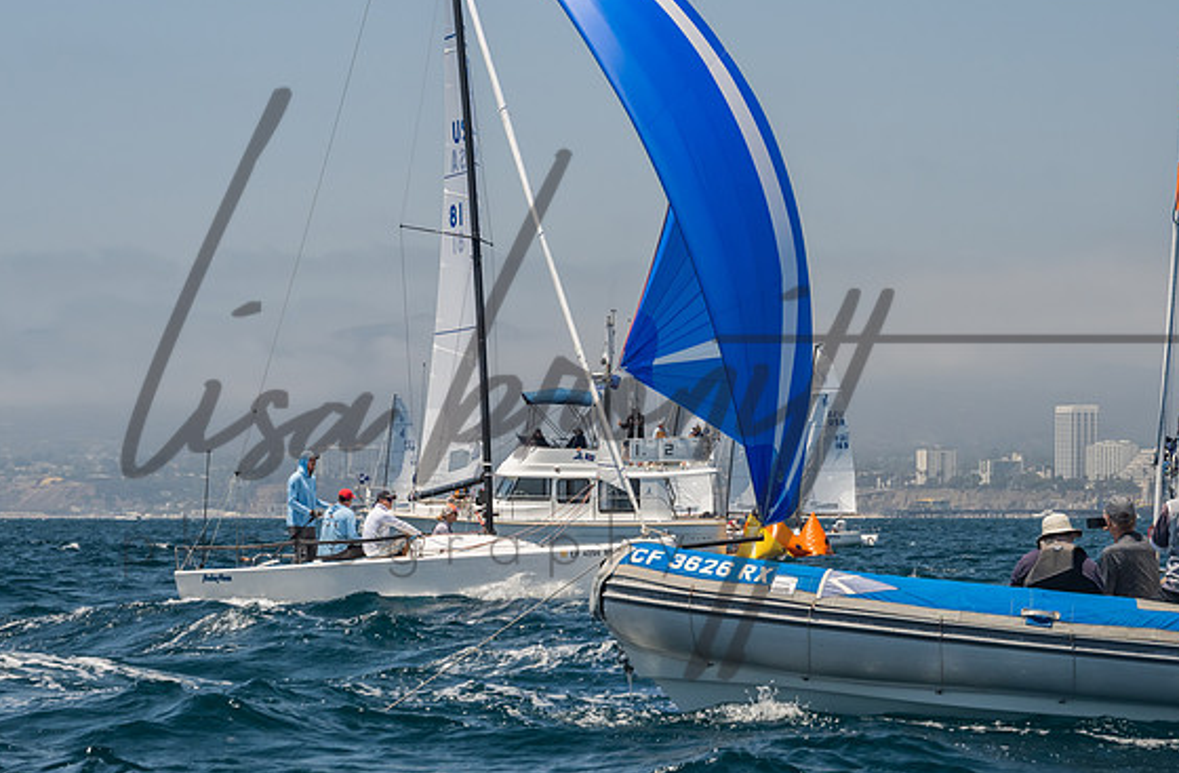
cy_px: 321
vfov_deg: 10.2
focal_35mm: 133
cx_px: 436
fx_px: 4333
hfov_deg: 15.5
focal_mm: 92
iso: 640
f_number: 9
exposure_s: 1/640
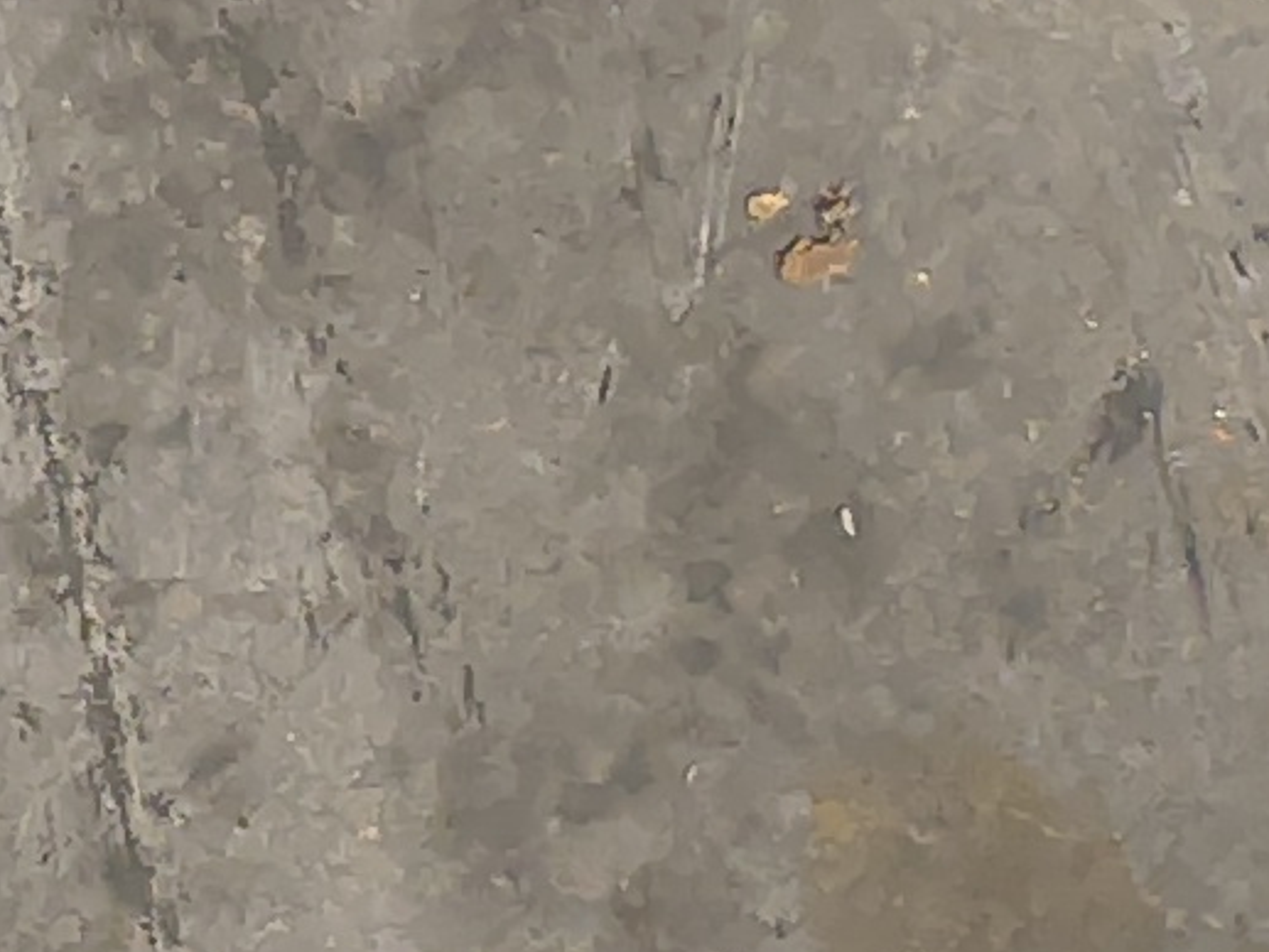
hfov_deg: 7.5
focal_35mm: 198
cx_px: -3623
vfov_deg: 7.0
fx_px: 7260
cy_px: -1408
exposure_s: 1/60
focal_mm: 4.68
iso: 1355
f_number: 1.7
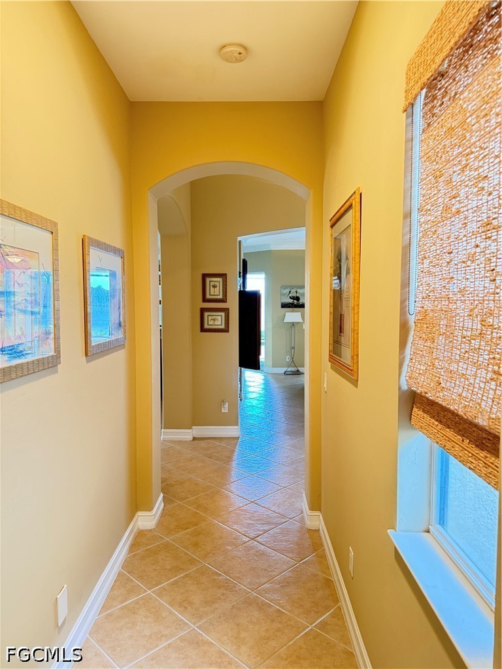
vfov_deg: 71.6
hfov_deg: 56.8
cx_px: 251
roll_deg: -0.3
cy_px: 334
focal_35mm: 24
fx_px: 464
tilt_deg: -1.4
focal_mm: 6.76
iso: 800
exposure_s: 1/40
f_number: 1.78
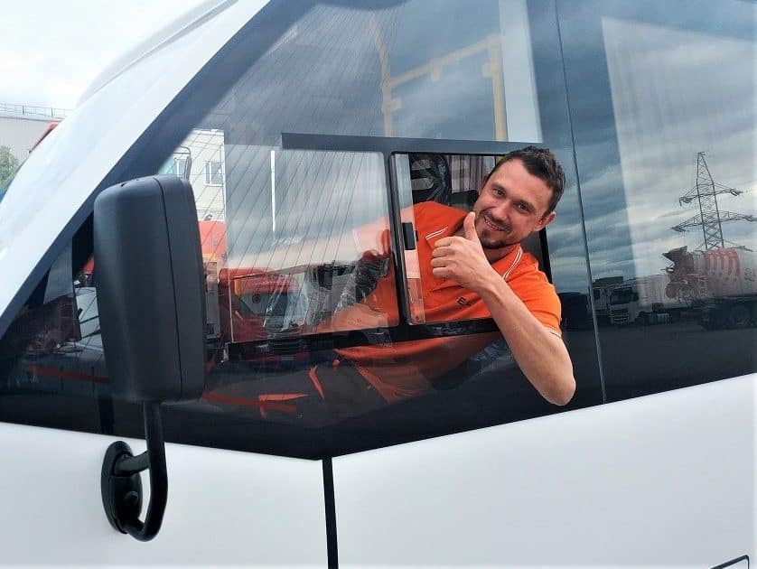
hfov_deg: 56.8
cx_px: 378
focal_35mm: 32
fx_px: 700
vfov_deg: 44.2
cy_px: 284
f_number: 2
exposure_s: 1/192
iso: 186
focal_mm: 4.5
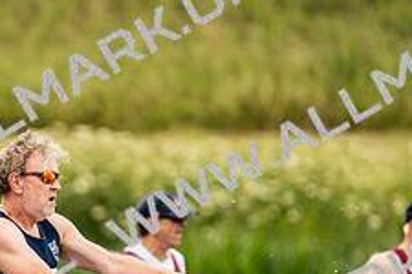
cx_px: -27
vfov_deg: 1.0
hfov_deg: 1.5
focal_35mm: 1408
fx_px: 16113
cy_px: 279
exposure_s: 1/2000
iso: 640
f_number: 6.3
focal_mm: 547
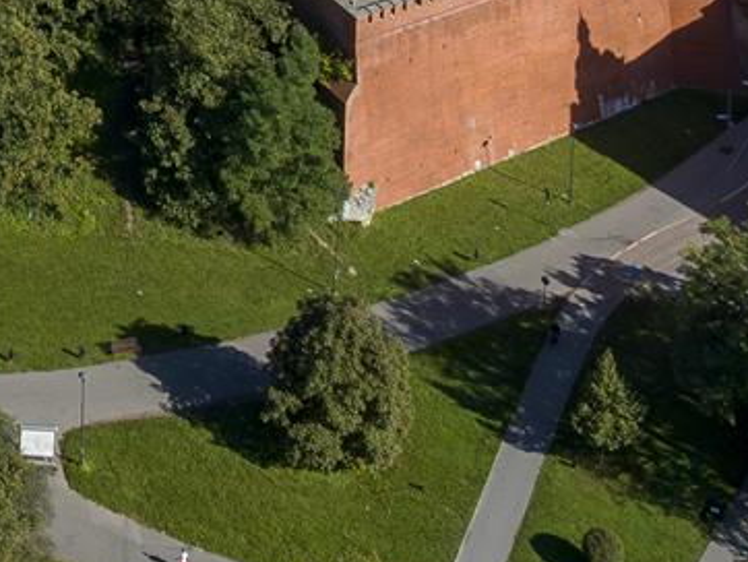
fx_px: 2292
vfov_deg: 12.7
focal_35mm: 106
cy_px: -459
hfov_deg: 16.3
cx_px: -484
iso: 100
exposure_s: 1/240
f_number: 8
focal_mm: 12.29
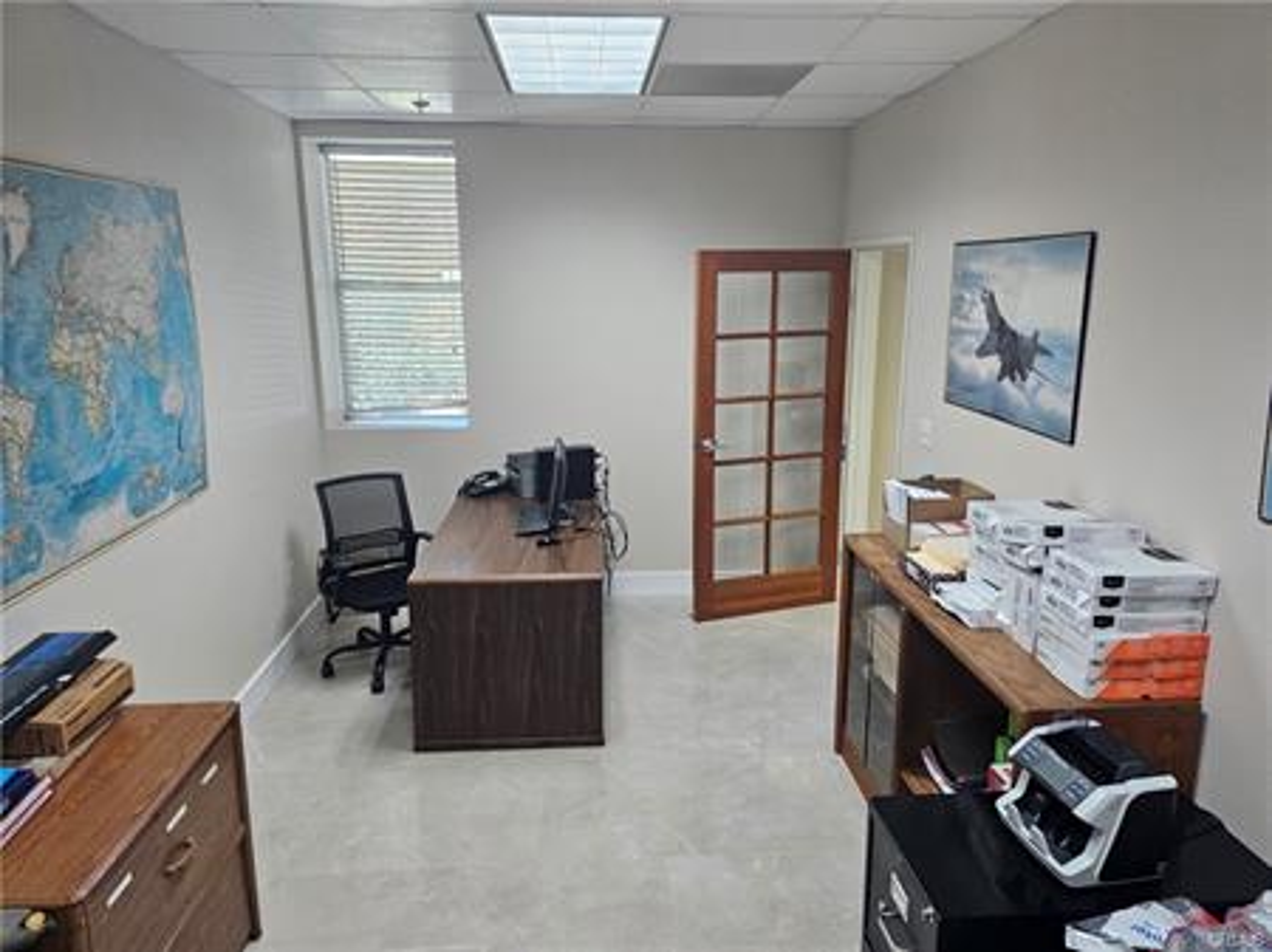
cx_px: 636
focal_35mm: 23
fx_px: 845
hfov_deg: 74.0
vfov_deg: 58.8
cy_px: 476
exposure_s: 1/120
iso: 320
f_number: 1.7
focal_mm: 6.3
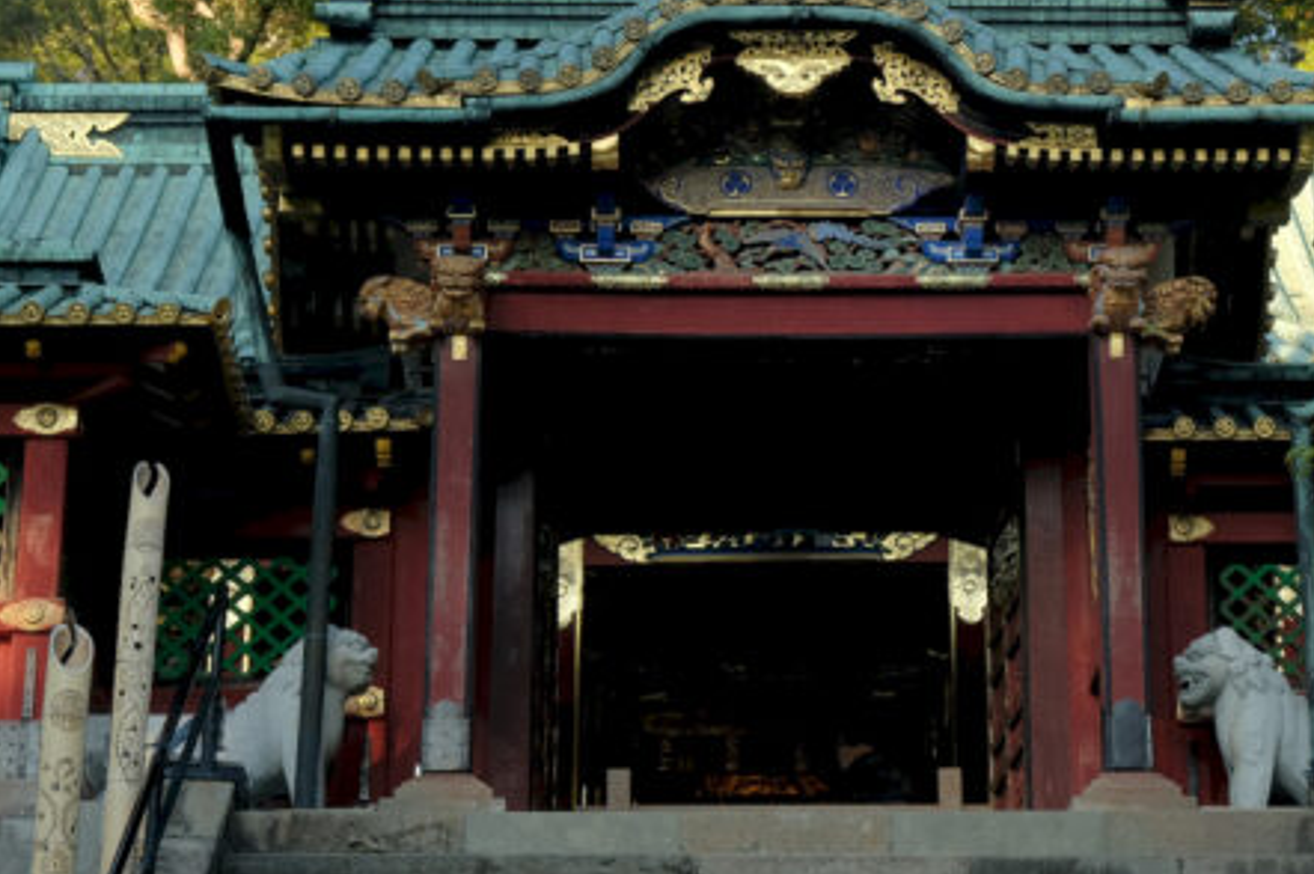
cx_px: 948
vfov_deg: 10.9
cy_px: 109
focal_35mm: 125
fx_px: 4559
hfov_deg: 16.3
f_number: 6.4
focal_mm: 46.3
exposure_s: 1/125
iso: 400
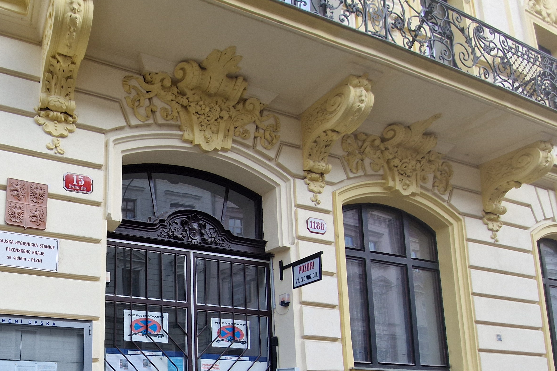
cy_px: 337
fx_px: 356
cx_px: 93
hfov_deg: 67.2
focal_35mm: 23
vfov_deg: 49.0
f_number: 2.2
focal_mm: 2.2
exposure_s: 1/210
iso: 50
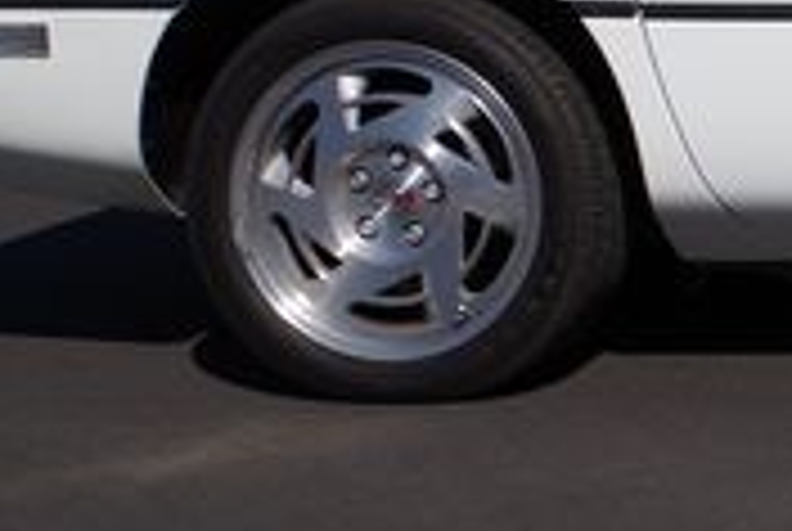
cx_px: 1215
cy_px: -16
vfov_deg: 12.4
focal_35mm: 109
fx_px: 2402
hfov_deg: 16.8
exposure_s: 1/500
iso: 100
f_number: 9
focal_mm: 20
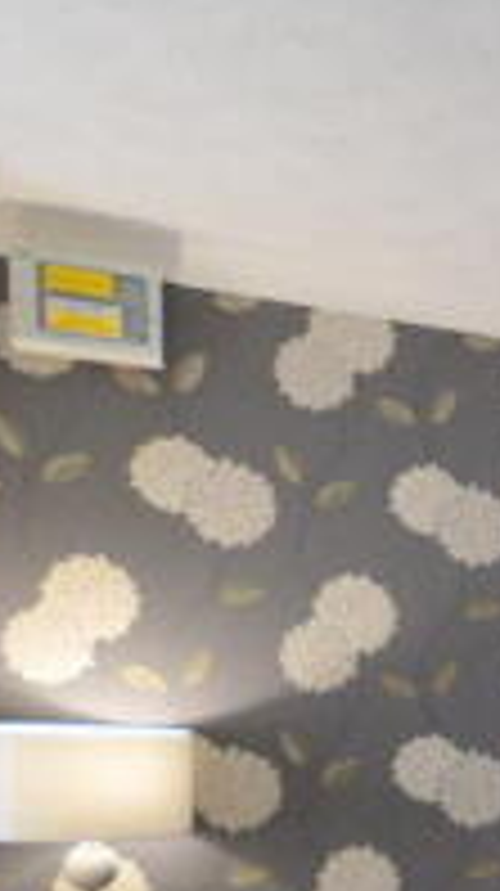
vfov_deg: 36.0
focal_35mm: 52
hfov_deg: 17.9
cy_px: 886
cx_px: 923
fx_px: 1229
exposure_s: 1/60
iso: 1250
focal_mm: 10
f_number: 3.5
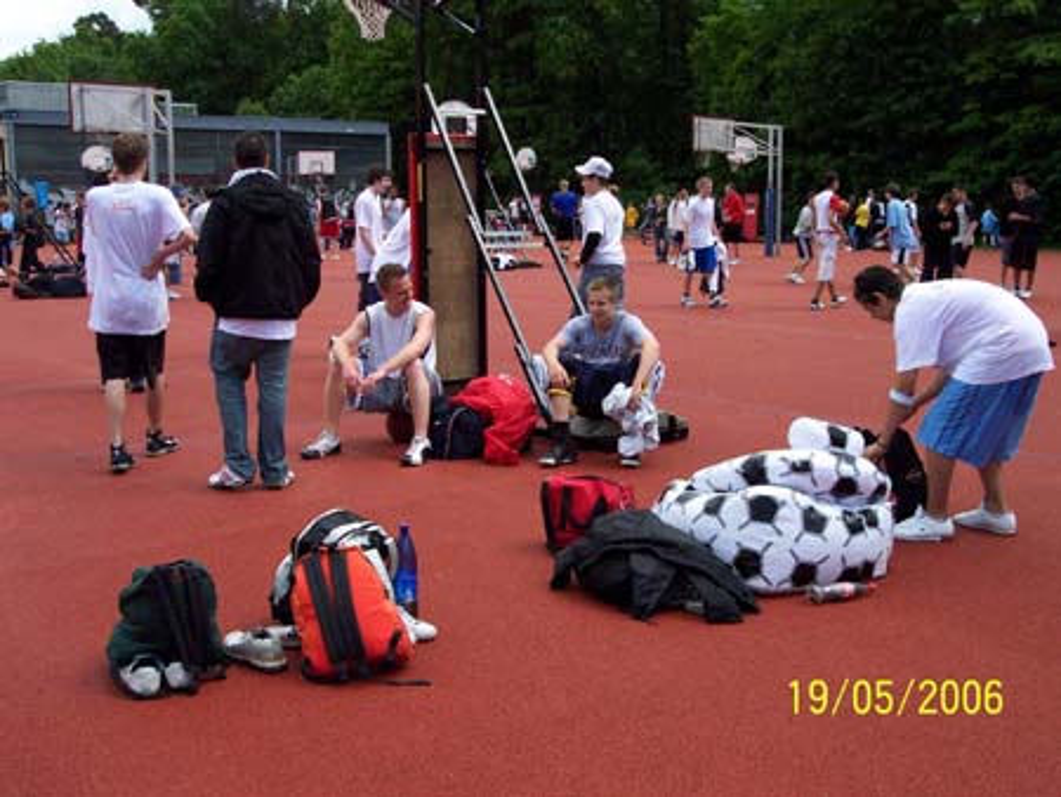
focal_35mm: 38
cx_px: 530
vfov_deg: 37.8
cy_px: 398
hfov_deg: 49.0
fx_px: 1165
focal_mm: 8
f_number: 4.8
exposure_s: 1/500
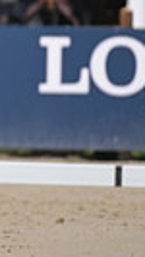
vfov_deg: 1.2
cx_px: -249
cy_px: -18
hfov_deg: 0.7
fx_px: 12471
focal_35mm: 1828
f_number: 5
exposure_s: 1/1250
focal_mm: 400
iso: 160
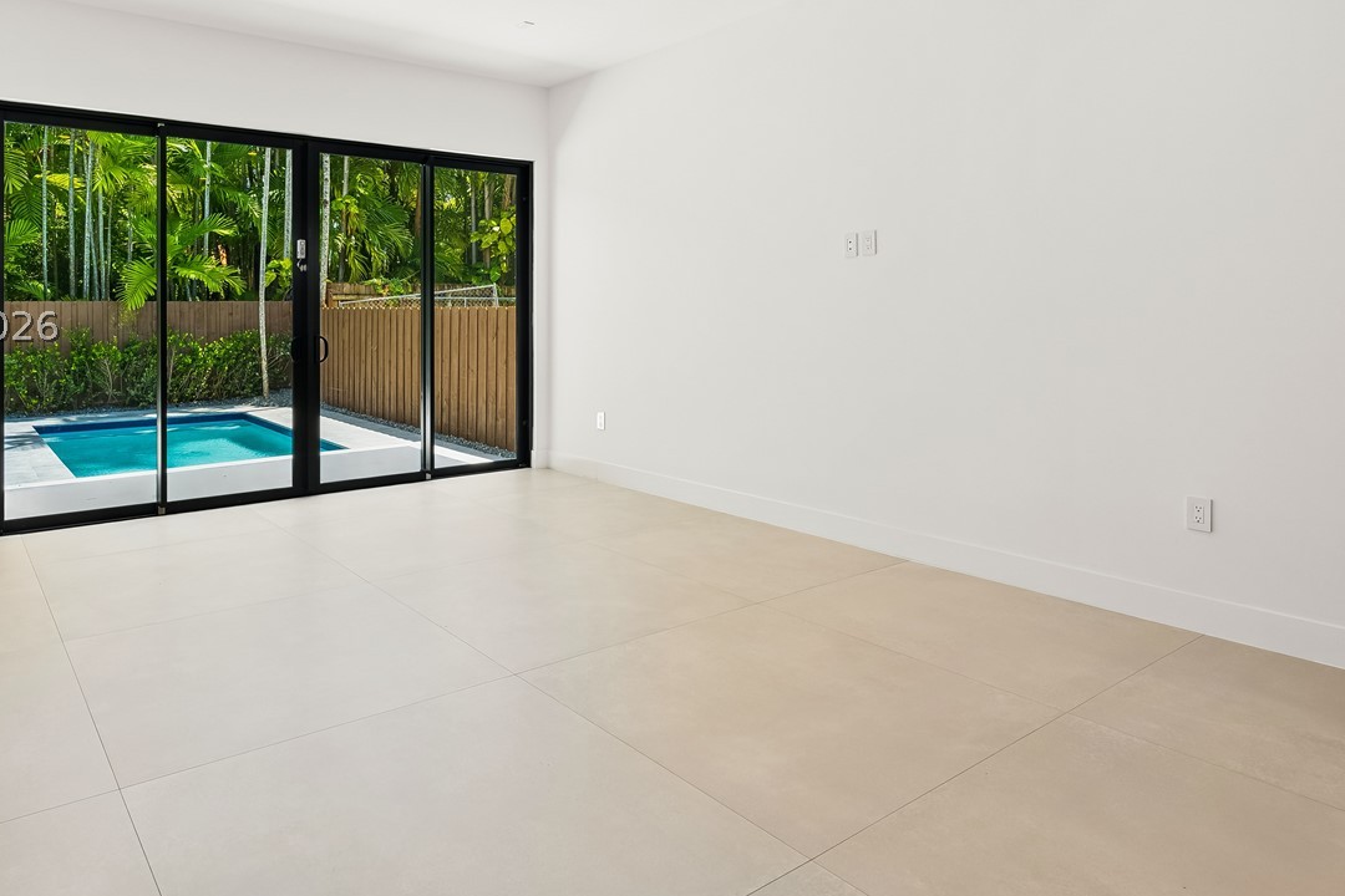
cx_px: 549
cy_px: 324
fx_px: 822
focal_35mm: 22
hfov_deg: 77.8
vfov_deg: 56.4
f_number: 11
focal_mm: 14
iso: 200
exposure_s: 1/25
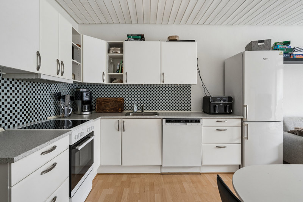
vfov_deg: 67.4
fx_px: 151
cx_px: 152
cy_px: 101
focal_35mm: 18
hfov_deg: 90.0
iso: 800
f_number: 7.1
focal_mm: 18
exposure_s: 1/5
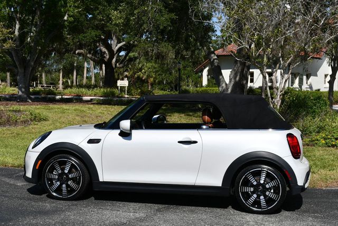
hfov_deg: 33.4
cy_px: 113
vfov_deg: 22.7
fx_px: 564
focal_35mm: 60
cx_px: 169
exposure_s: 1/320
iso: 100
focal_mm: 30
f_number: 9
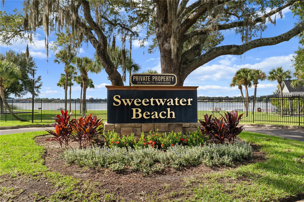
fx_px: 245
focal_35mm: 29
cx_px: 152
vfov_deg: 44.9
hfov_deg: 63.7
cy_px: 101
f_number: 7.1
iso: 200
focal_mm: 29
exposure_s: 1/125
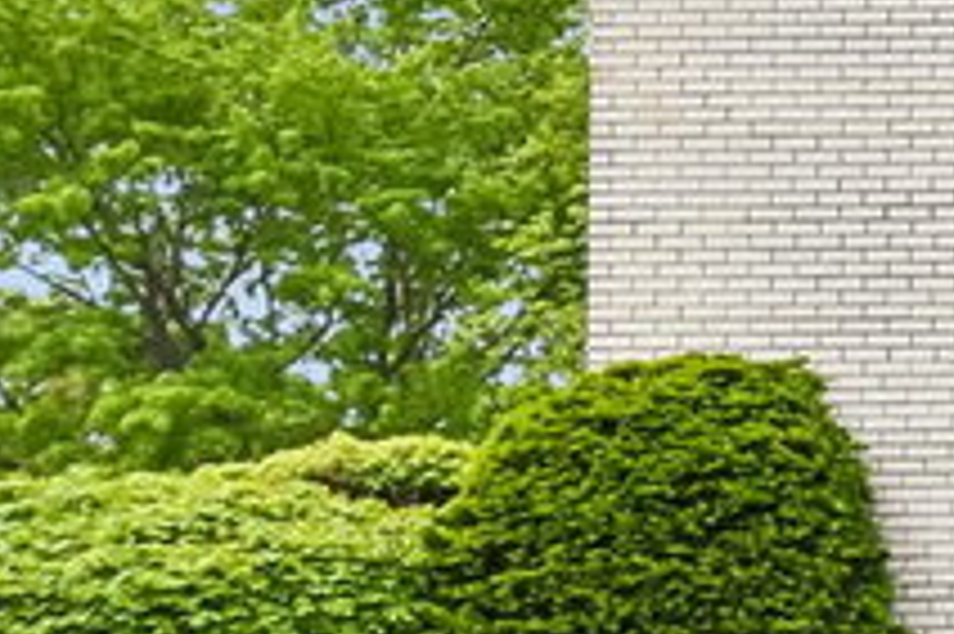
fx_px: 4550
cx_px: 3190
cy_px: 0
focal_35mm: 172
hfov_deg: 8.9
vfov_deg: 7.9
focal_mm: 15
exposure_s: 1/1000
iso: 400
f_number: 8
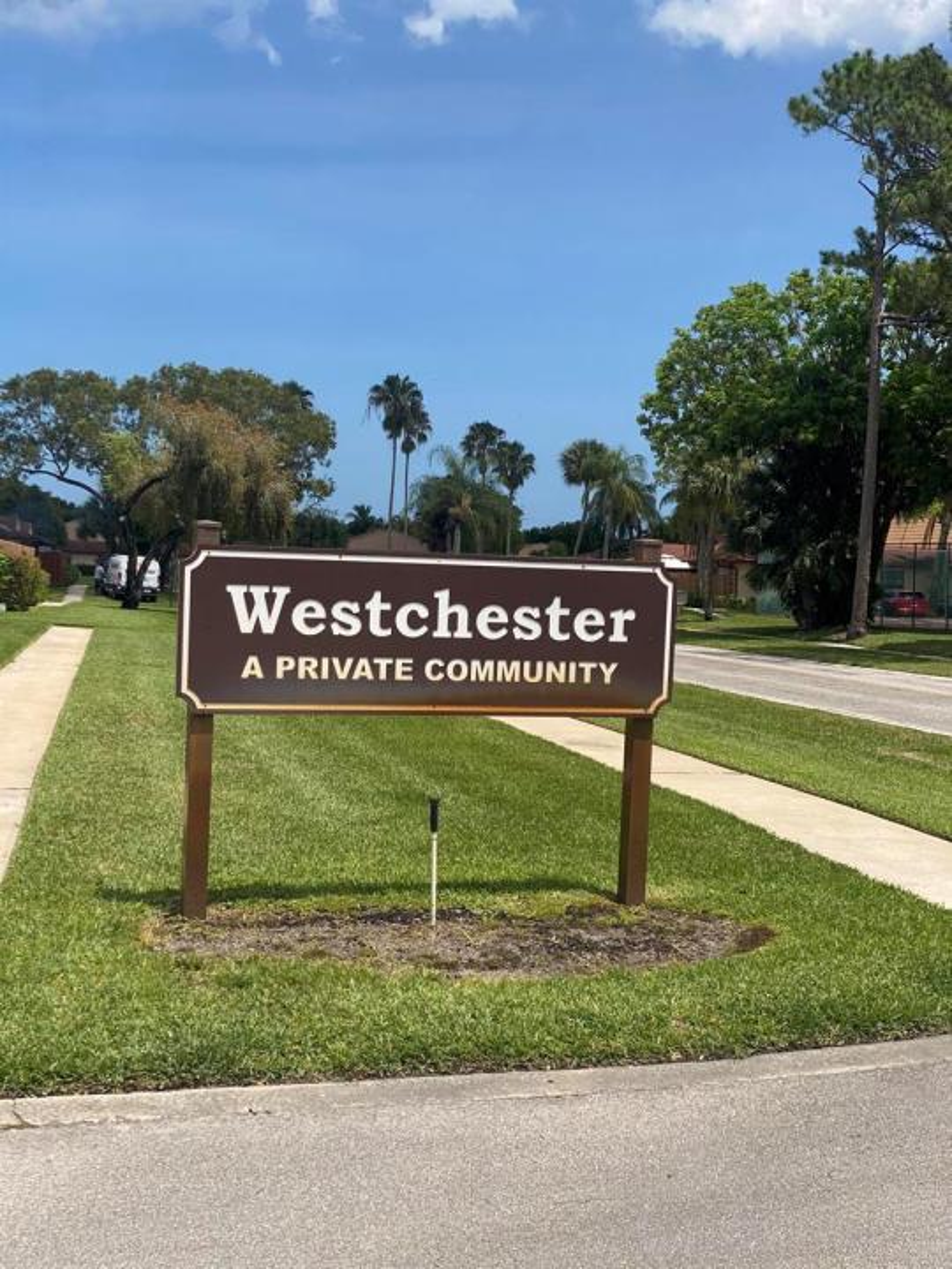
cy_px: 634
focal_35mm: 52
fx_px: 1907
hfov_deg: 28.0
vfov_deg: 36.8
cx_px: 476
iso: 20
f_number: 2
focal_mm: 6
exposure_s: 1/2398
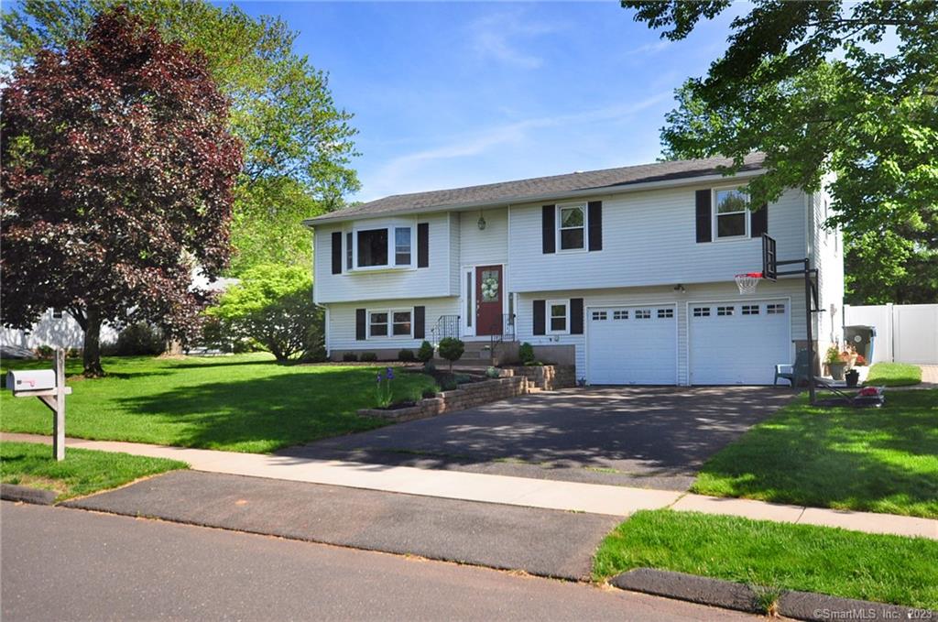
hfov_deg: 62.0
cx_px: 469
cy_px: 311
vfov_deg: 43.5
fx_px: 780
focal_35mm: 30
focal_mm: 20
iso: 320
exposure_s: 1/640
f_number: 7.1
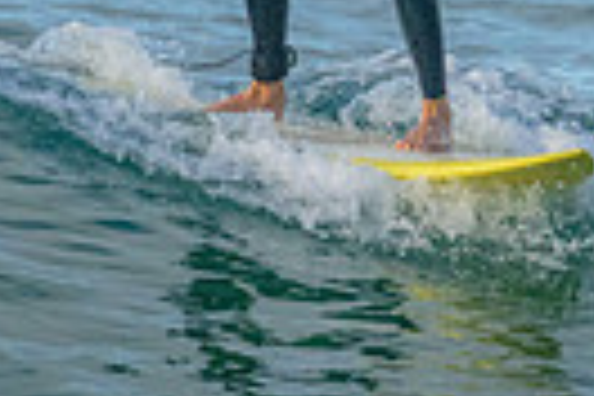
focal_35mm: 3522
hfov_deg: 0.6
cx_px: 500
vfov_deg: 0.4
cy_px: -128
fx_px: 58108
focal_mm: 800
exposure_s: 1/2000
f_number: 11
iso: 3600
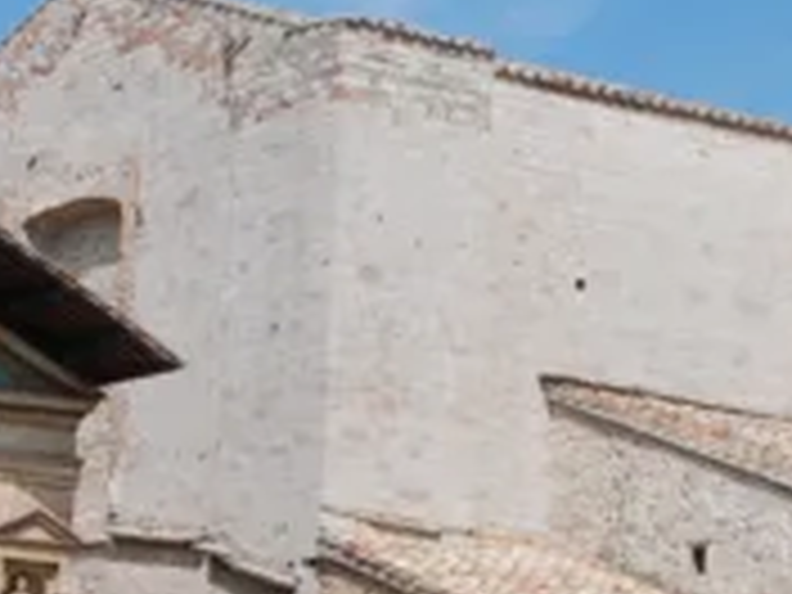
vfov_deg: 8.8
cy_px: 556
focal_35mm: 168
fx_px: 3844
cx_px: 369
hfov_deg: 11.8
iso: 160
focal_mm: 20
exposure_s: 1/250
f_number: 10
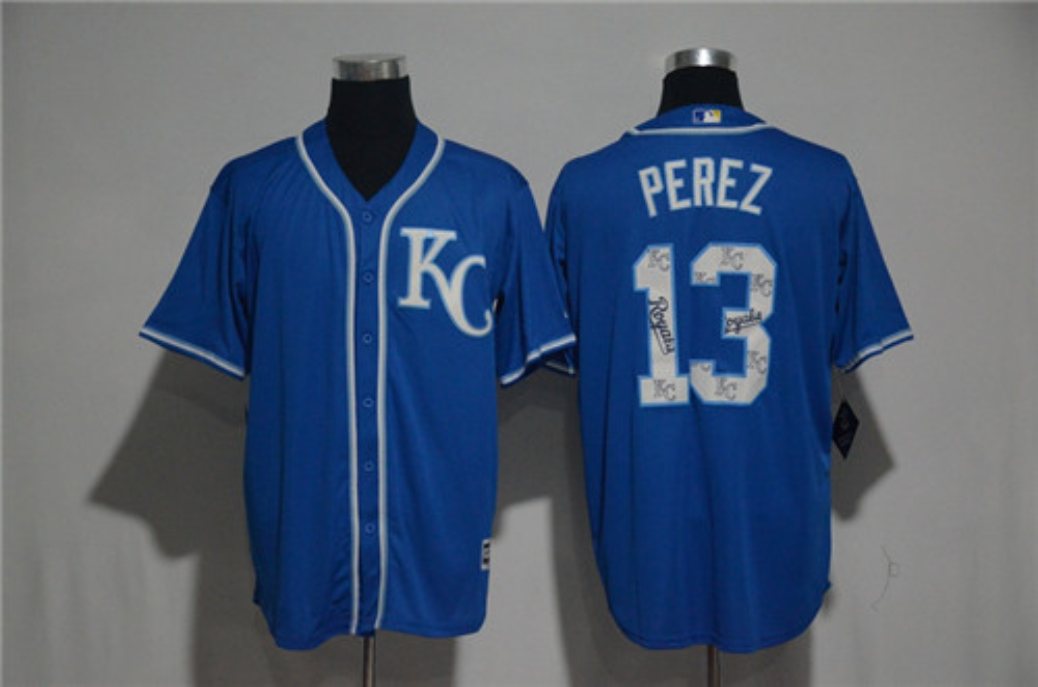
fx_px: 2158
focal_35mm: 75
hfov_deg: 27.0
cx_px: 519
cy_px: 344
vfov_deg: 18.1
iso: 4000
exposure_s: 1/80
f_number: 4.8
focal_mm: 50
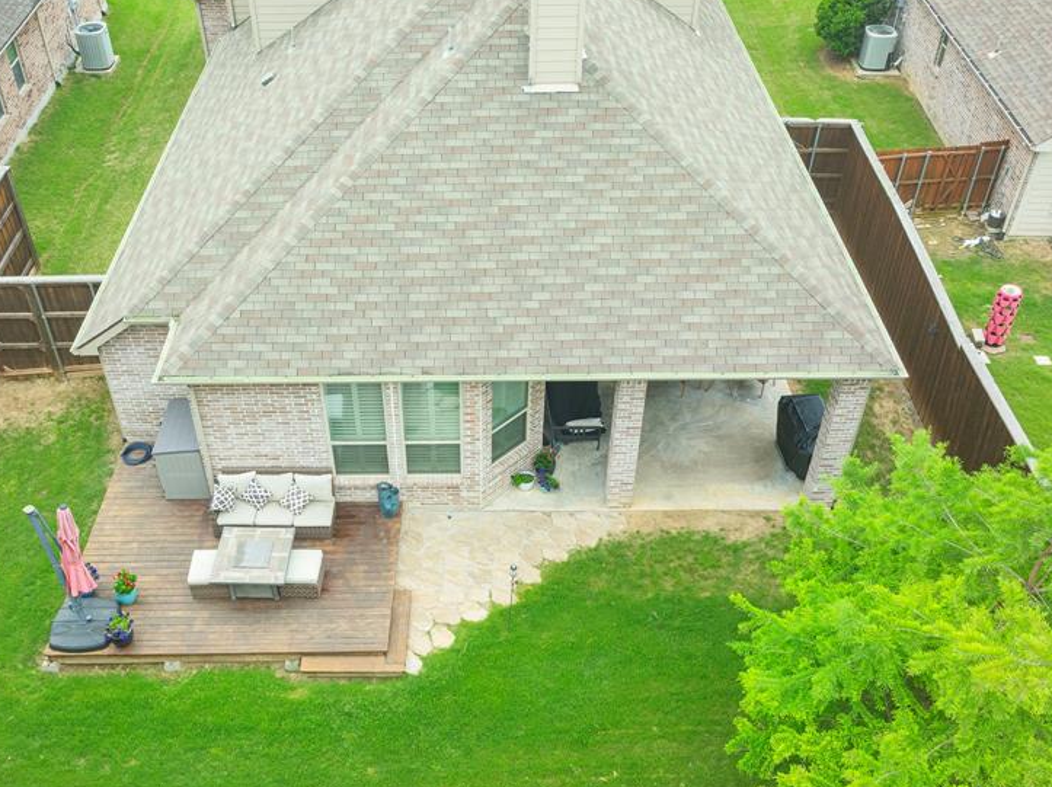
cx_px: 470
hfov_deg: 53.9
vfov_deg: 41.7
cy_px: 444
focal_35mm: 34
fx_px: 1032
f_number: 7.1
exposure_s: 1/40
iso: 100
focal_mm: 12.29
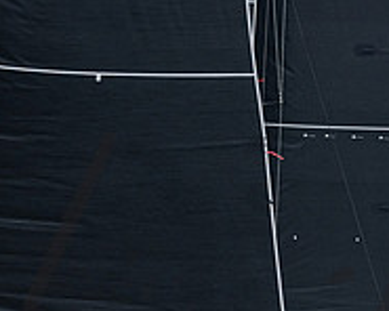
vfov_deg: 5.1
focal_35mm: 303
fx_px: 3488
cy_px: 371
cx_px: 147
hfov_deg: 6.4
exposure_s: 1/6400
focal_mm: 100
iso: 400
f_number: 5
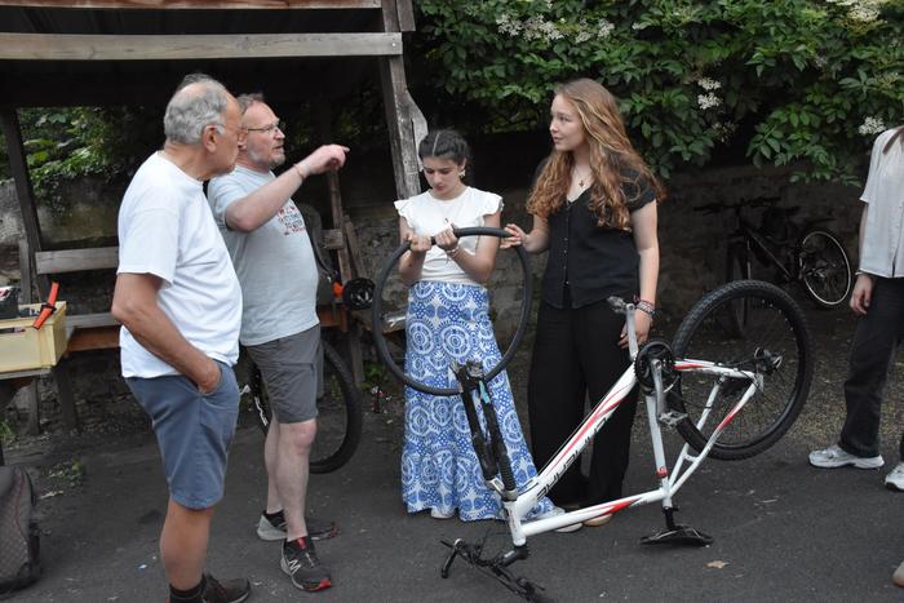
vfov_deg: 36.9
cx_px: 452
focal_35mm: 36
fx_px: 904
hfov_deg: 53.1
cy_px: 302
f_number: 3.8
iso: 2200
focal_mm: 24
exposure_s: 1/60
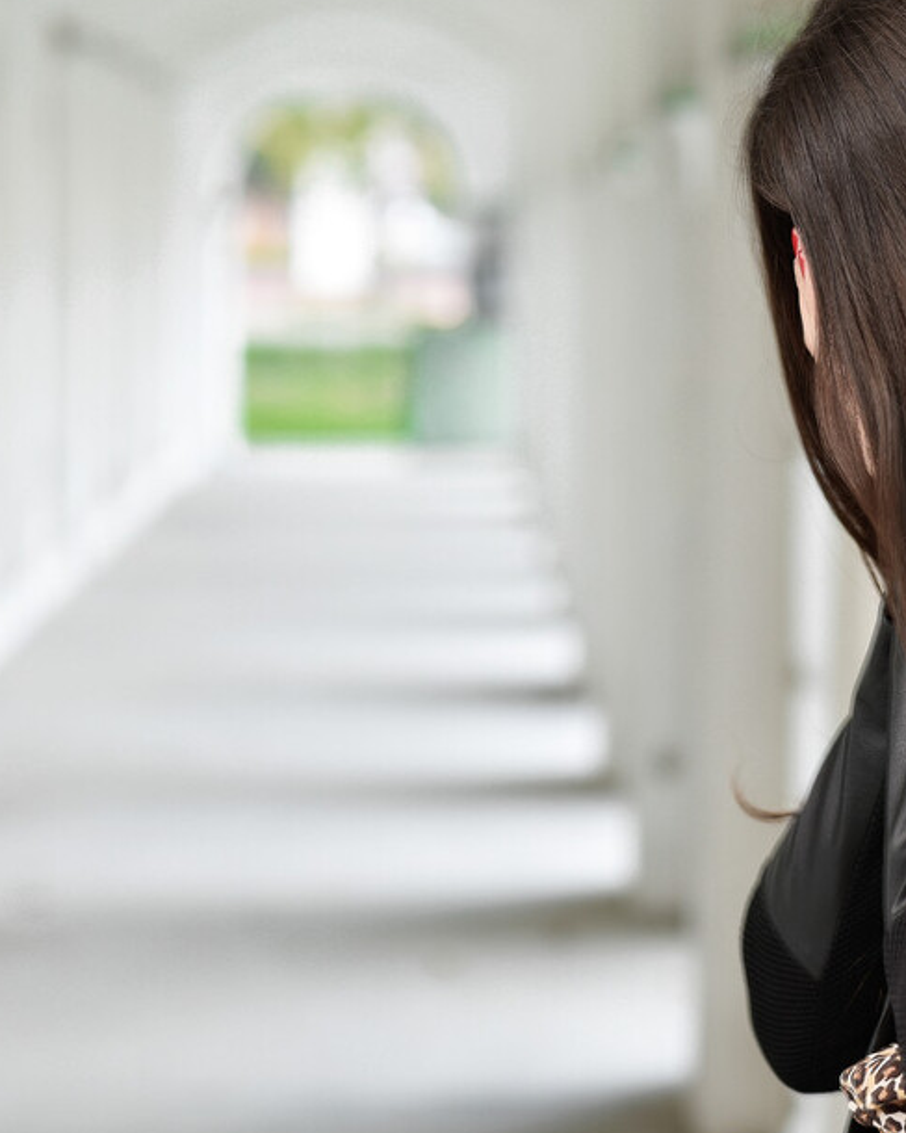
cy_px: 538
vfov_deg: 12.3
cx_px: 850
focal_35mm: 157
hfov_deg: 9.8
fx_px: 5262
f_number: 4
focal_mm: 85
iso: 100
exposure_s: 1/10
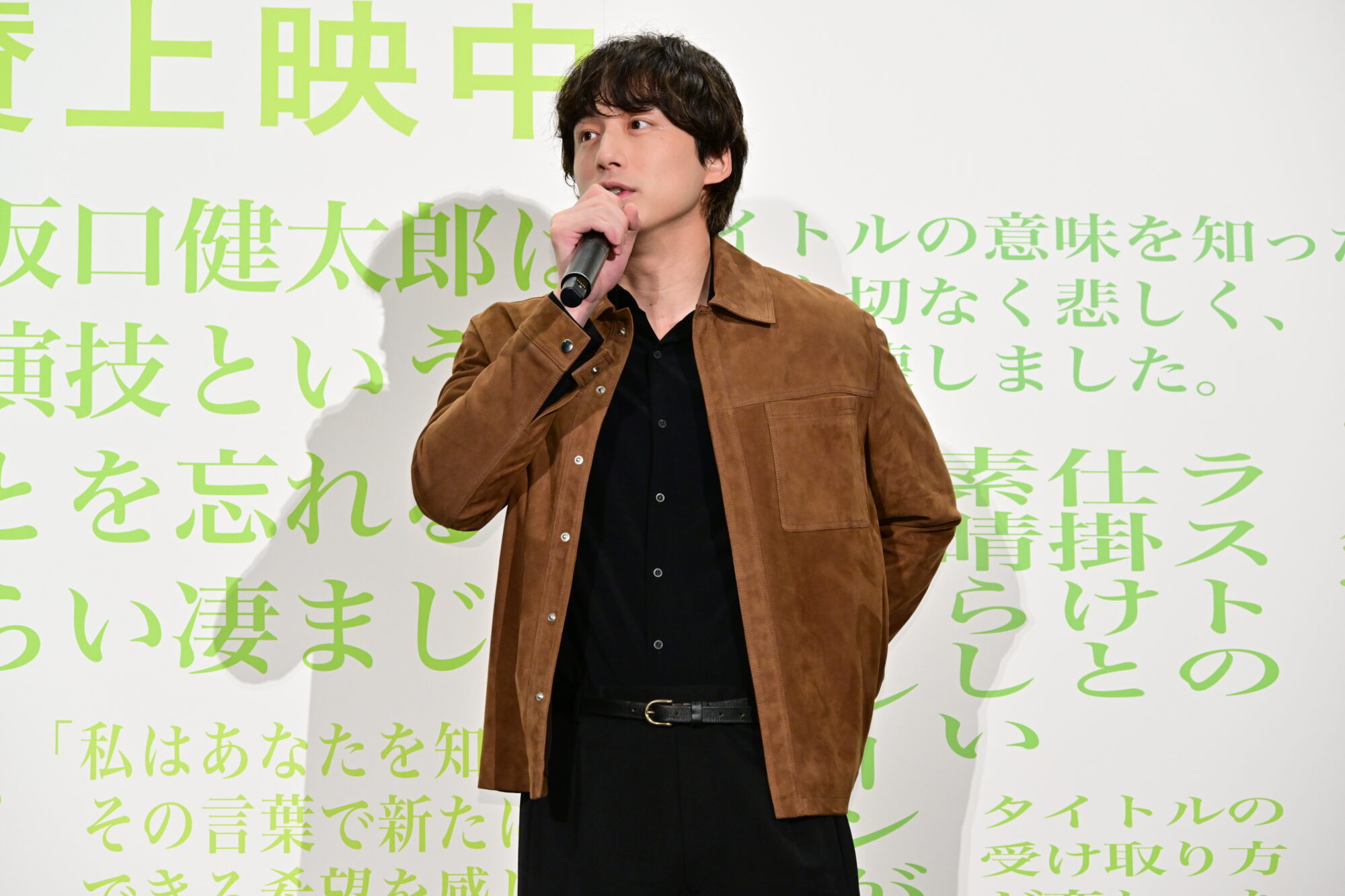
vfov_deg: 13.4
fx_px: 3810
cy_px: 448
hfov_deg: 20.0
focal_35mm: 102
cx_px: 672
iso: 3200
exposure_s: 1/200
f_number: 6.3
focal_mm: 102
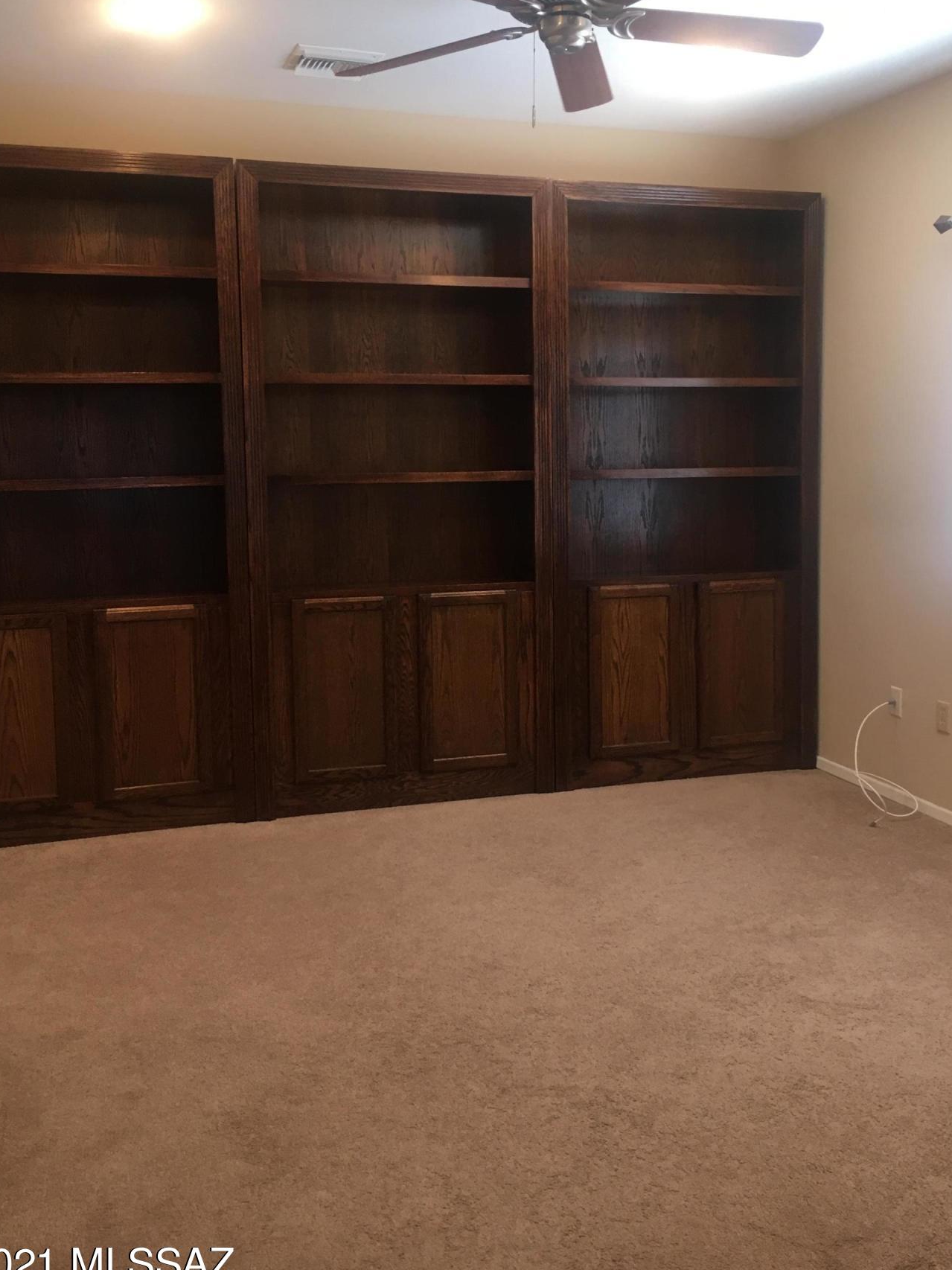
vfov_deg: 53.9
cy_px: 585
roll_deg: -0.2
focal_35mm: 34
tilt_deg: -4.8
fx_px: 1247
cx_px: 491
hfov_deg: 41.8
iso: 40
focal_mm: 4.15
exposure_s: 1/30
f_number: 2.2
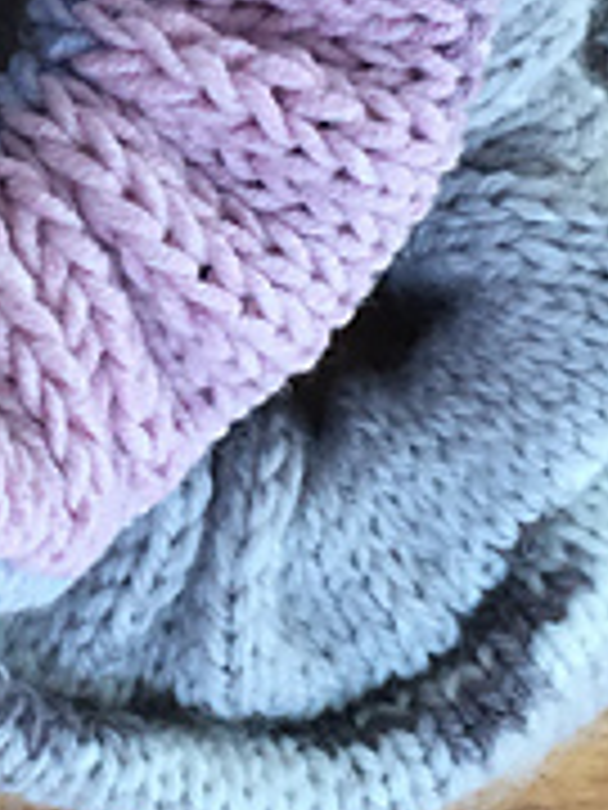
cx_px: -36
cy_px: 153
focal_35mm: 103
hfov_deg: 14.1
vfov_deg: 18.9
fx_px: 2412
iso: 40
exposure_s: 1/15
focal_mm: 4.15
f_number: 2.2
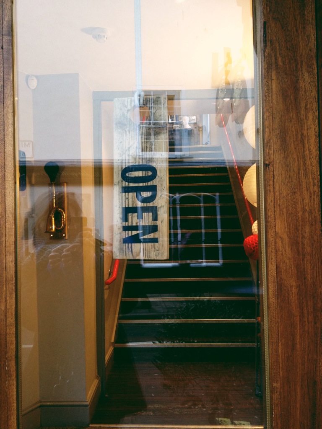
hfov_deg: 40.7
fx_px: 434
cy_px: 214
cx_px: 161
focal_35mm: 35
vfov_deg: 52.6
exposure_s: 1/20
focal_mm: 4.28
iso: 125
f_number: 2.4
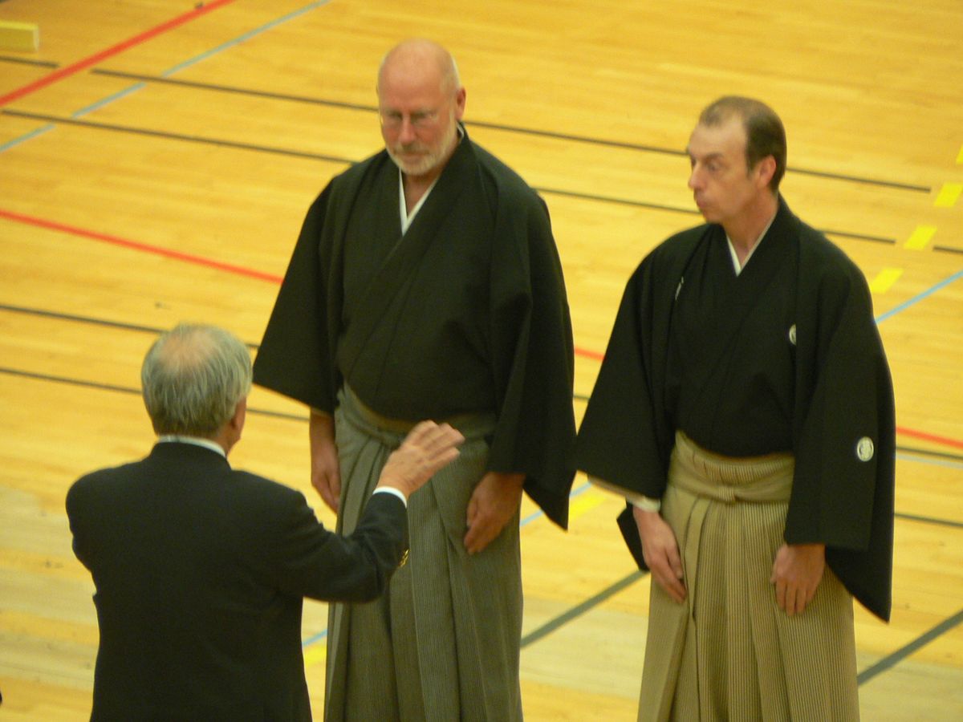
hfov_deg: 5.7
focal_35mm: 345
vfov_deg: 4.3
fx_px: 9598
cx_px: 482
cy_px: 361
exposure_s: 1/25
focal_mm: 57.6
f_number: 3.3
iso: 200
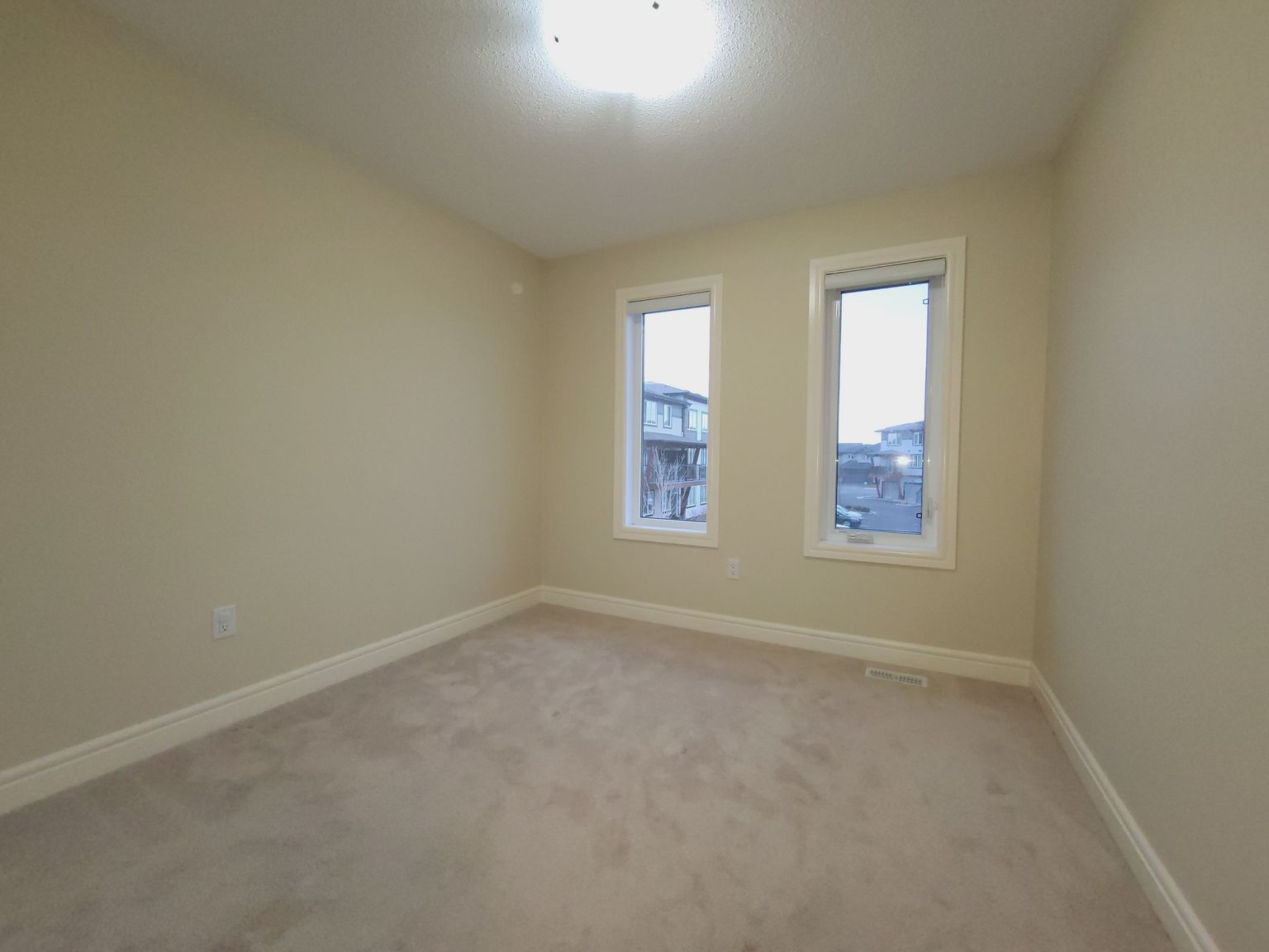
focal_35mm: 13
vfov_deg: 89.9
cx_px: 634
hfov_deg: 106.2
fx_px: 477
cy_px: 476
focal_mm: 2.2
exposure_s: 1/59
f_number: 2.2
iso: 400
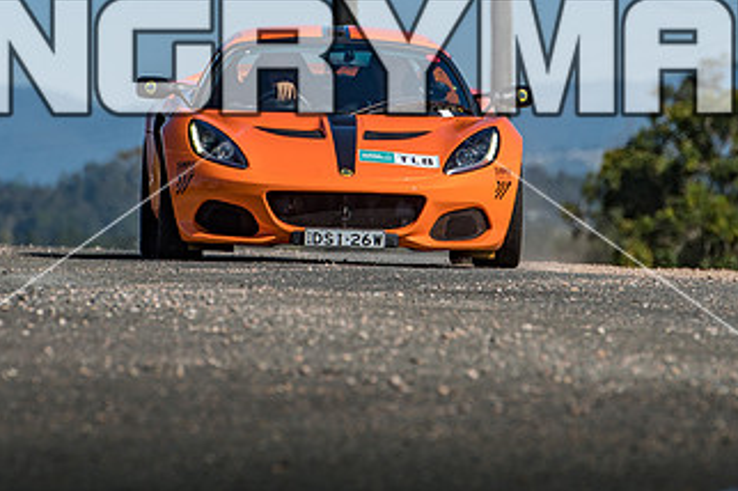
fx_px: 11079
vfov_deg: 2.5
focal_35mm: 541
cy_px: 56
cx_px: 348
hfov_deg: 3.8
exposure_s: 1/2500
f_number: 4.5
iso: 100
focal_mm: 200
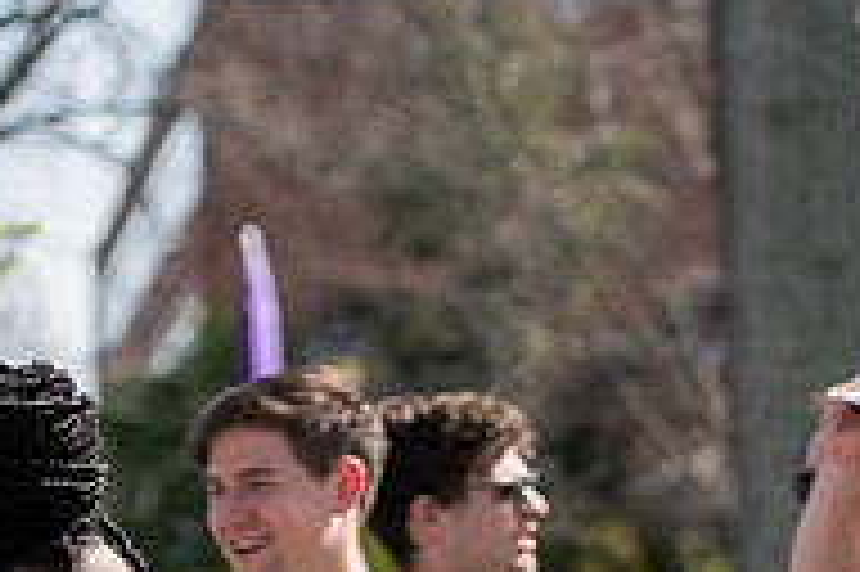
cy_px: 822
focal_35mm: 249
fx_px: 5943
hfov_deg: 8.1
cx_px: 1283
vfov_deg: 5.5
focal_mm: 82
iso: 160
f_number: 4
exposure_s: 1/500
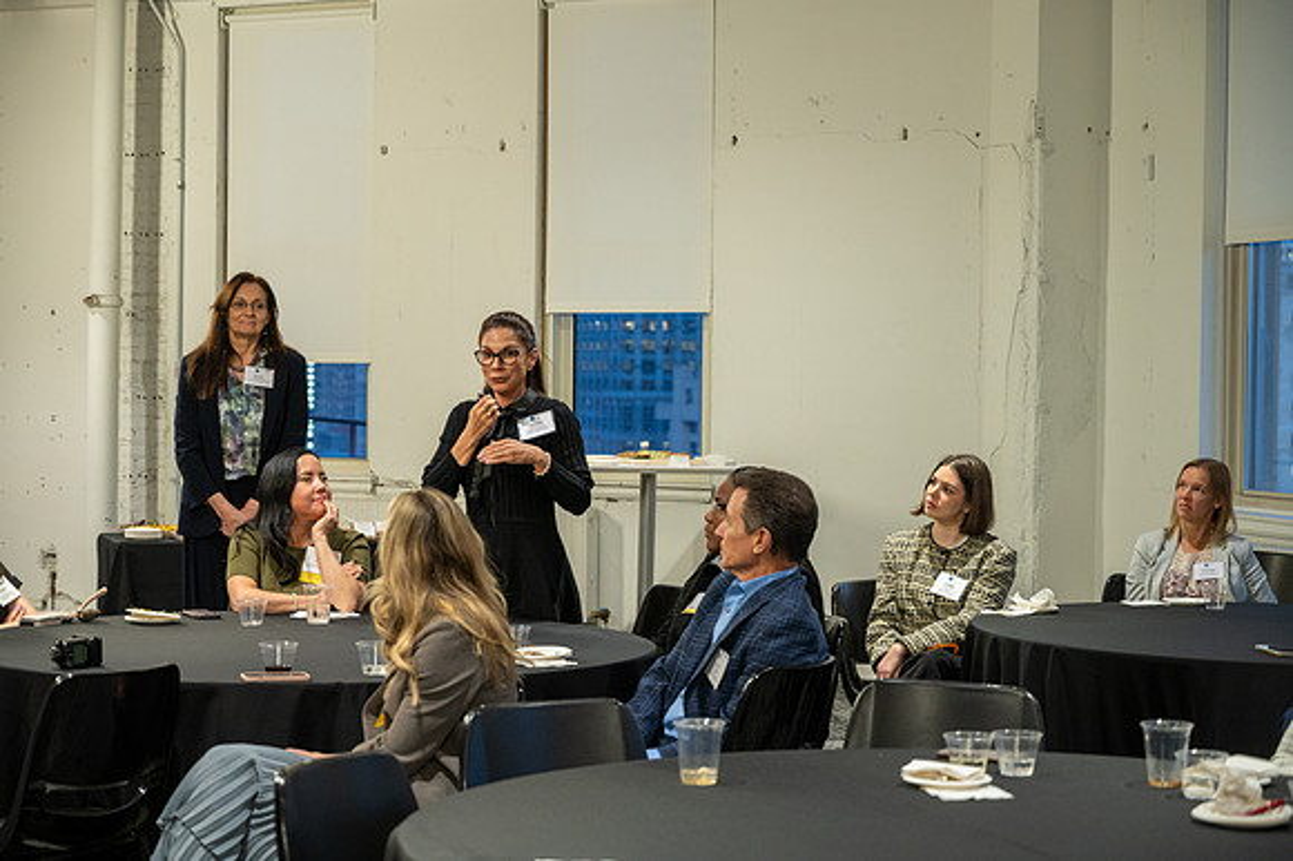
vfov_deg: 20.3
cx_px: 646
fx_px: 2405
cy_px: 430
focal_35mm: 67
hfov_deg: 30.1
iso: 1600
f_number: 4
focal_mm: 67
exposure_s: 1/50
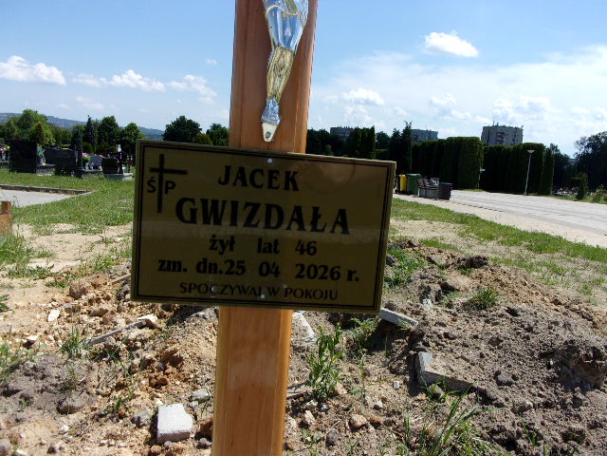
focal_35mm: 28
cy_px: 228
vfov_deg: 49.7
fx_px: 491
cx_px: 304
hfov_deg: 63.4
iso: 80
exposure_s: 1/105
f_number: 10.8
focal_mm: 5.1
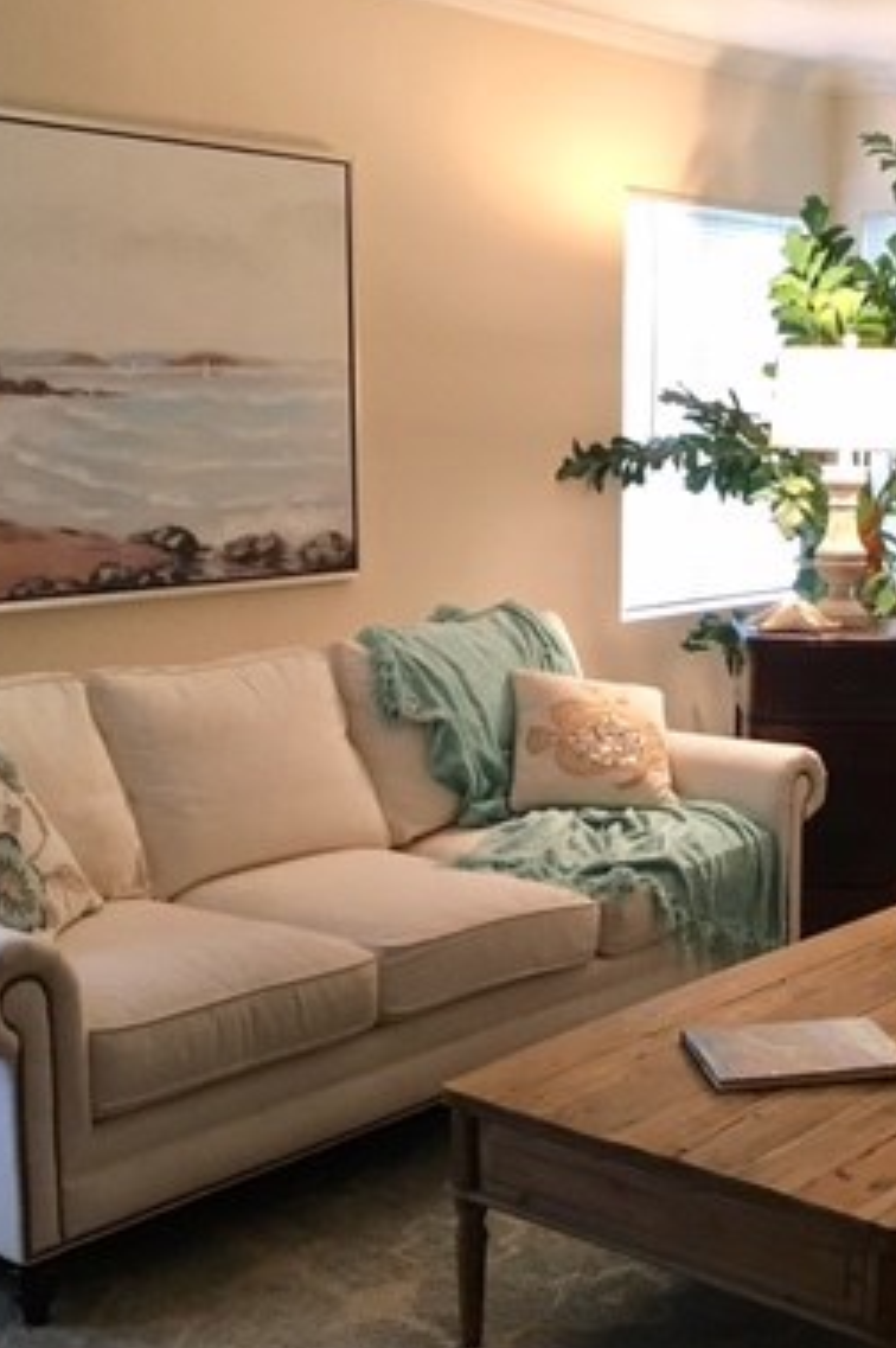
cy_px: 779
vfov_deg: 38.8
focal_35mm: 51
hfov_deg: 26.1
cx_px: 686
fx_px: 1907
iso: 80
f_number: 2.2
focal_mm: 4.15
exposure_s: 1/30
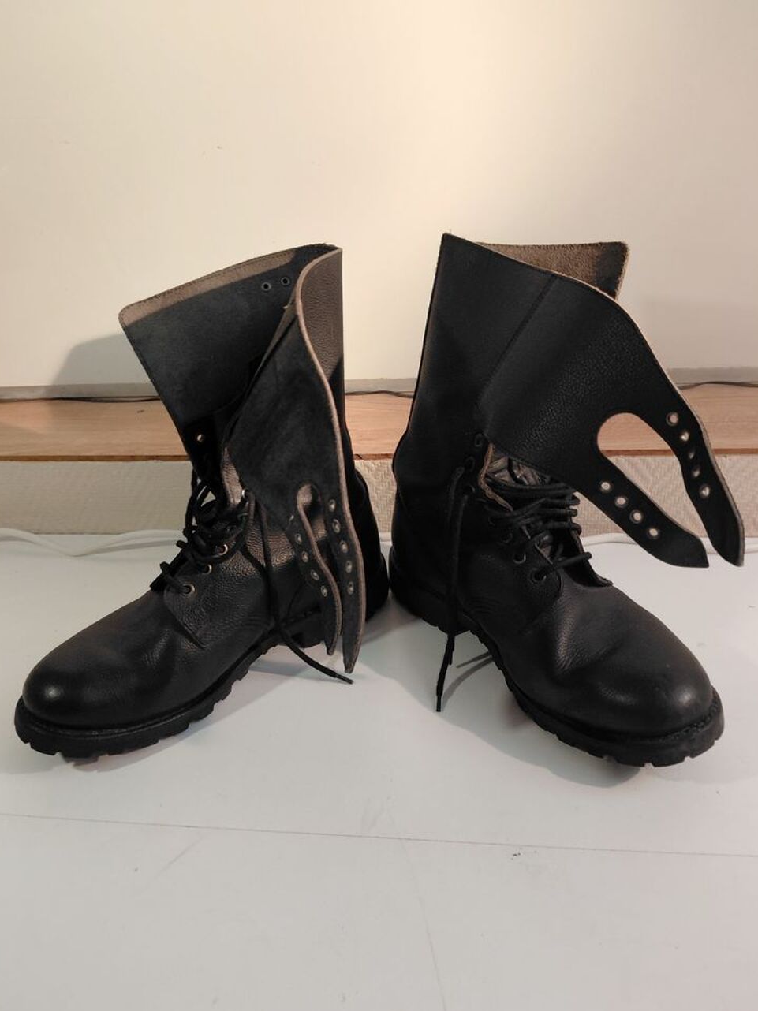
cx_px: 378
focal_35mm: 26
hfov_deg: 53.0
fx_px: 759
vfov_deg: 67.3
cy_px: 525
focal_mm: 4.69
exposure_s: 1/50.1
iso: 200
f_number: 1.8
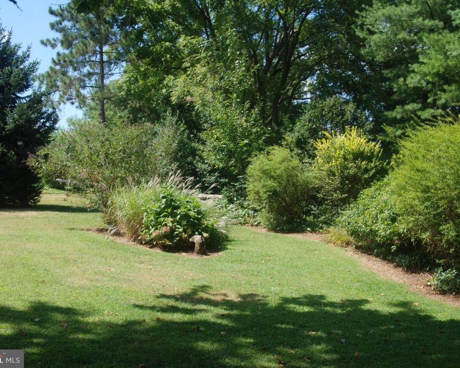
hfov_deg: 38.8
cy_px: 182
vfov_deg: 31.5
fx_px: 654
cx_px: 243
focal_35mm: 48
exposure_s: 1/125
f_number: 5.6
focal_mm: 28
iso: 100
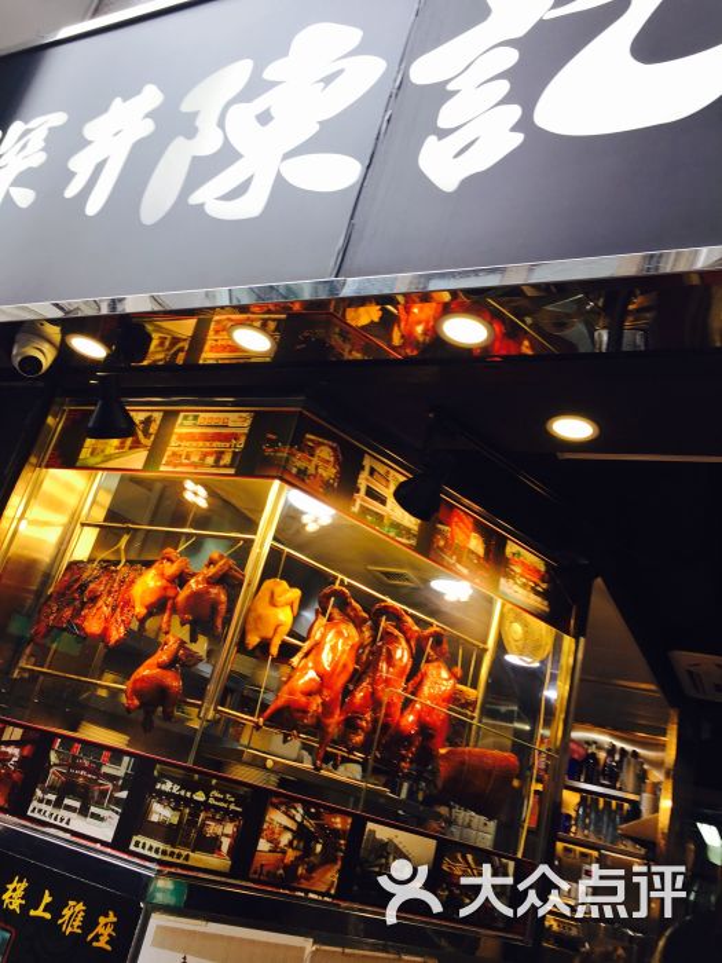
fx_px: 806
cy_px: 482
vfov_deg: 61.7
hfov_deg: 48.2
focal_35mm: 29
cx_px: 361
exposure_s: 1/50
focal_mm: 4.15
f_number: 2.2
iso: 25
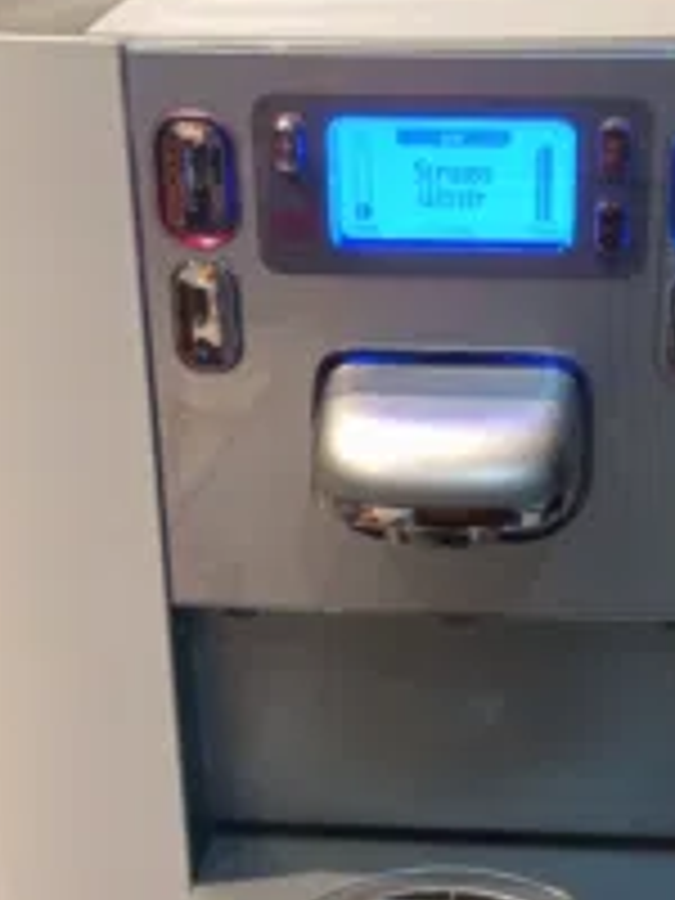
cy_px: 472
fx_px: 1404
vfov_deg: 35.5
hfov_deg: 26.8
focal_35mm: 54
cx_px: 477
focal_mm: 4.11
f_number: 1.6
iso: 591
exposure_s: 1/50
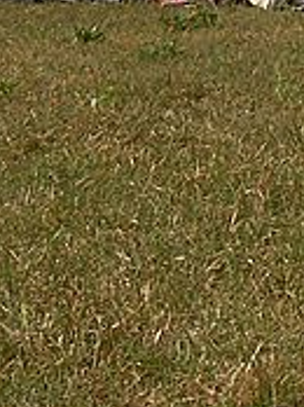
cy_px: -104
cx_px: 419
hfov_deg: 11.8
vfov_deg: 15.6
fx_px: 1420
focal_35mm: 121
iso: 100
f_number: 7
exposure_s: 1/320
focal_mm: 5.4
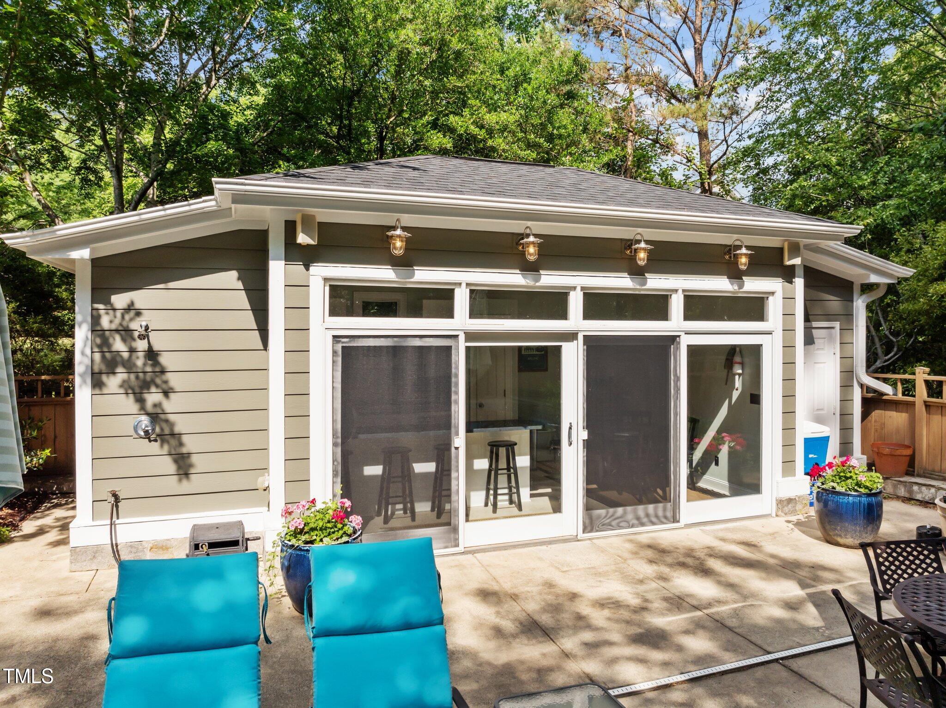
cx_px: 473
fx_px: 655
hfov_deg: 71.6
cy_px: 354
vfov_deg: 56.8
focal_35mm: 24
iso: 190
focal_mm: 12.29
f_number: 2.8
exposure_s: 1/2000
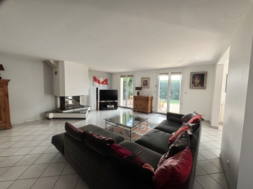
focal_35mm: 14
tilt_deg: -5.3
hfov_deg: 102.1
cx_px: 126
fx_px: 102
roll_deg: -1.2
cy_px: 94
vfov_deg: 85.7
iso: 250
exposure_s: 1/99
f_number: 2.2
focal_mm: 2.22
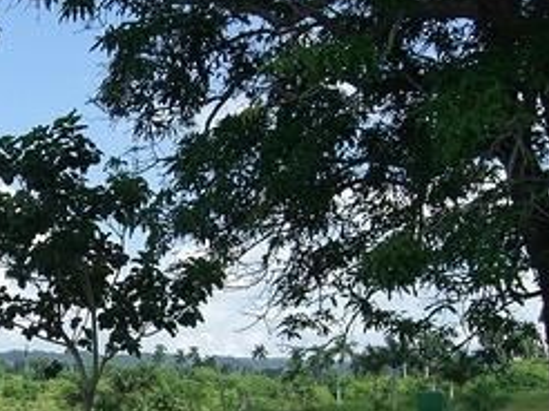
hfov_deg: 19.2
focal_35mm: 99
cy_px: 357
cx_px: -22
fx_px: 1569
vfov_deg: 14.8
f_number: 4
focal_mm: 7.9
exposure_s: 1/500
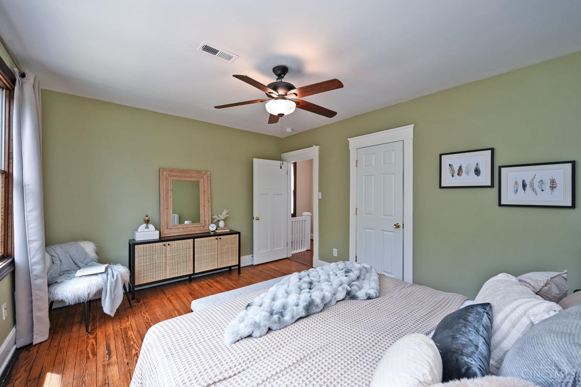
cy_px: 194
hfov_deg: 104.3
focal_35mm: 14
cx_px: 290
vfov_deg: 81.2
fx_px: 226
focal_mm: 14
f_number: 4
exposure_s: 1/60
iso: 200
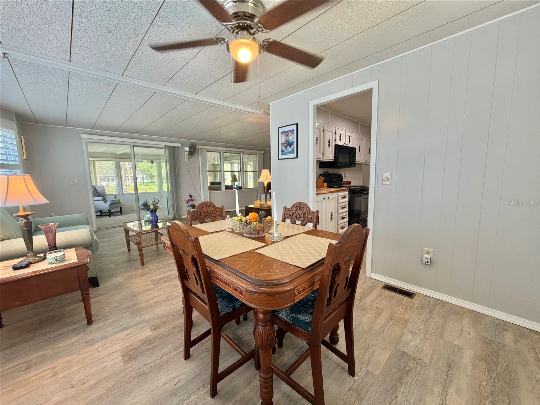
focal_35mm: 14
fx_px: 218
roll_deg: +1.8
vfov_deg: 85.7
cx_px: 270
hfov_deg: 102.1
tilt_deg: -7.2
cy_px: 202
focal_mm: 2.22
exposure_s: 1/120
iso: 250
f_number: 2.2
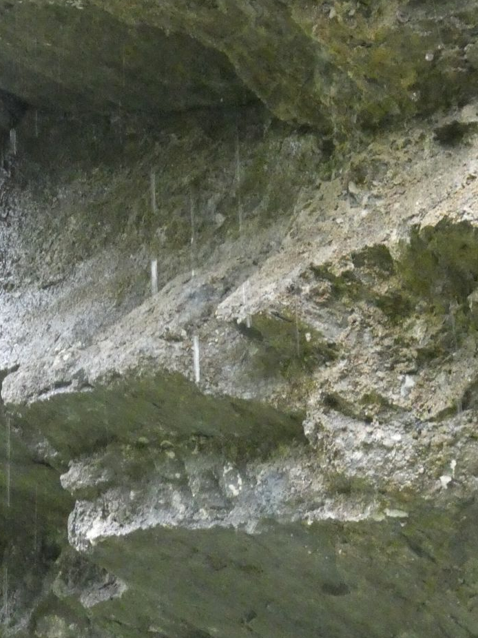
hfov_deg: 6.5
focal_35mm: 229
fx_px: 4218
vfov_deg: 8.6
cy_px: 45
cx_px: -8
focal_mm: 19
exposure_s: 1/60
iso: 1600
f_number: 5.1
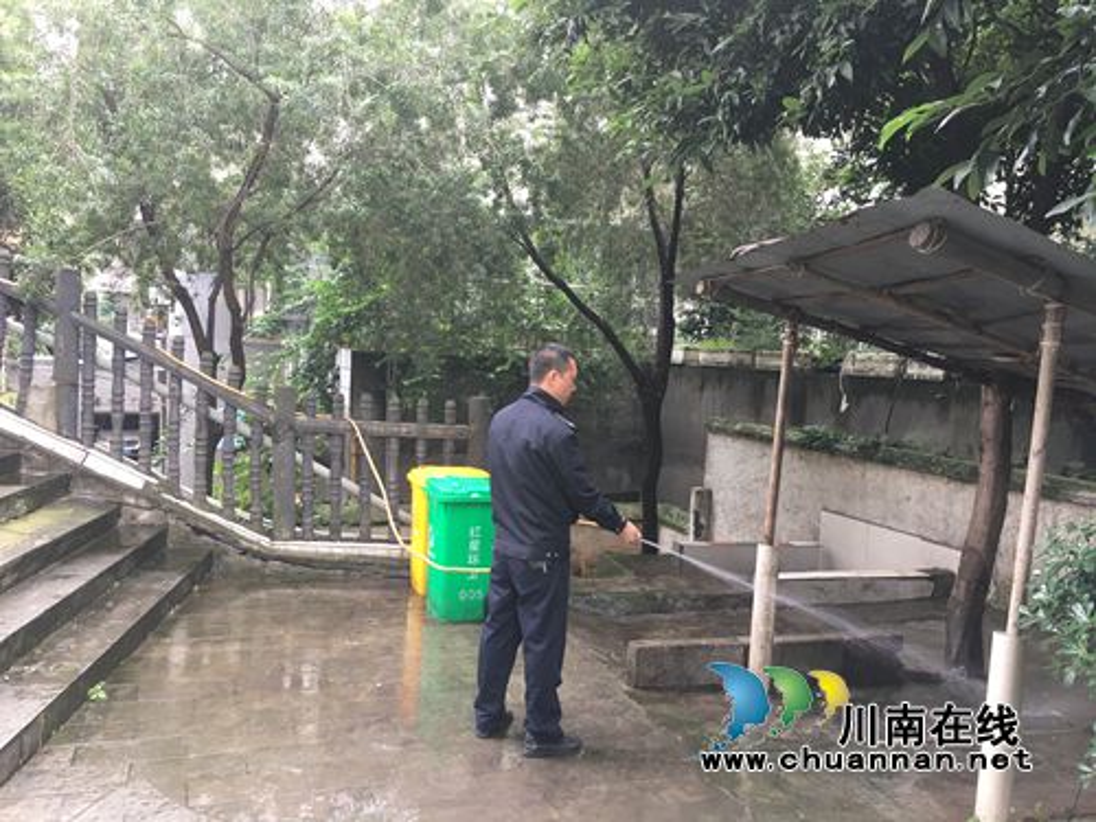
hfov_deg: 61.7
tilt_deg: -3.2
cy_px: 411
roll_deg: -2.5
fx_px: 918
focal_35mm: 29
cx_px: 548
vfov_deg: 48.2
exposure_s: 1/17
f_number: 2.2
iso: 32
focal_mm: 4.15
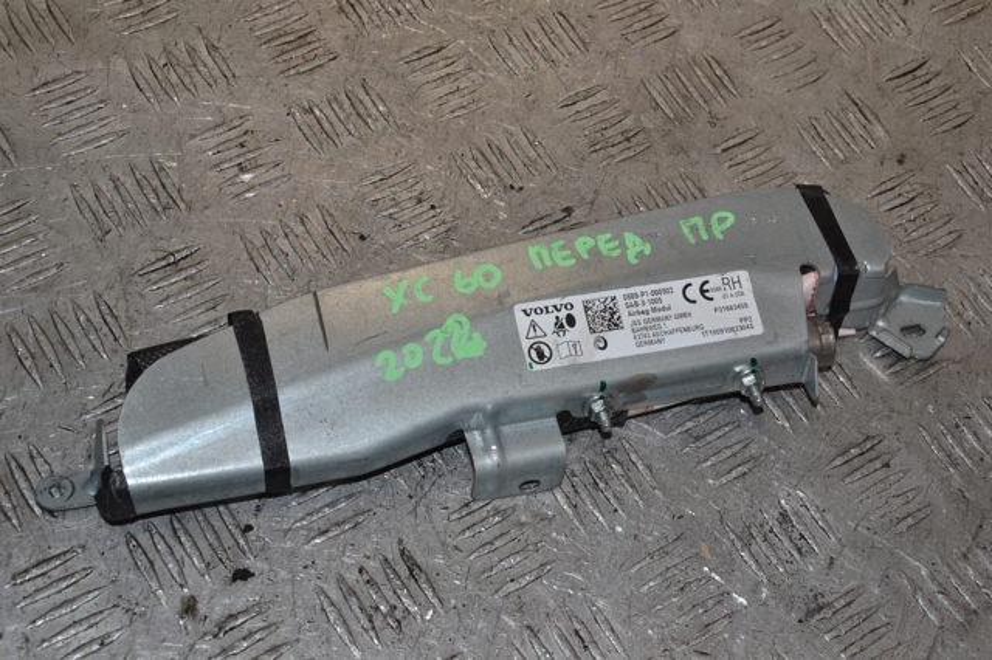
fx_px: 1735
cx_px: 496
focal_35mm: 63
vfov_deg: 21.5
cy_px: 330
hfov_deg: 31.9
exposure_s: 1/200
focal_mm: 42
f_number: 11
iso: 800
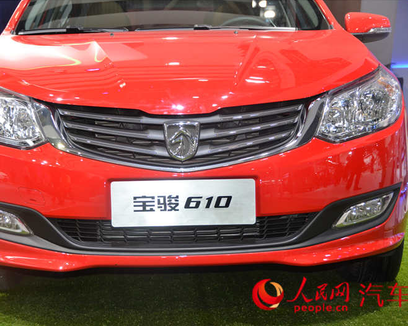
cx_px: 179
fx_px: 990
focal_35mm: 82
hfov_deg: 23.3
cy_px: 163
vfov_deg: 18.7
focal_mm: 48
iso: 400
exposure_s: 1/100
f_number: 4.5
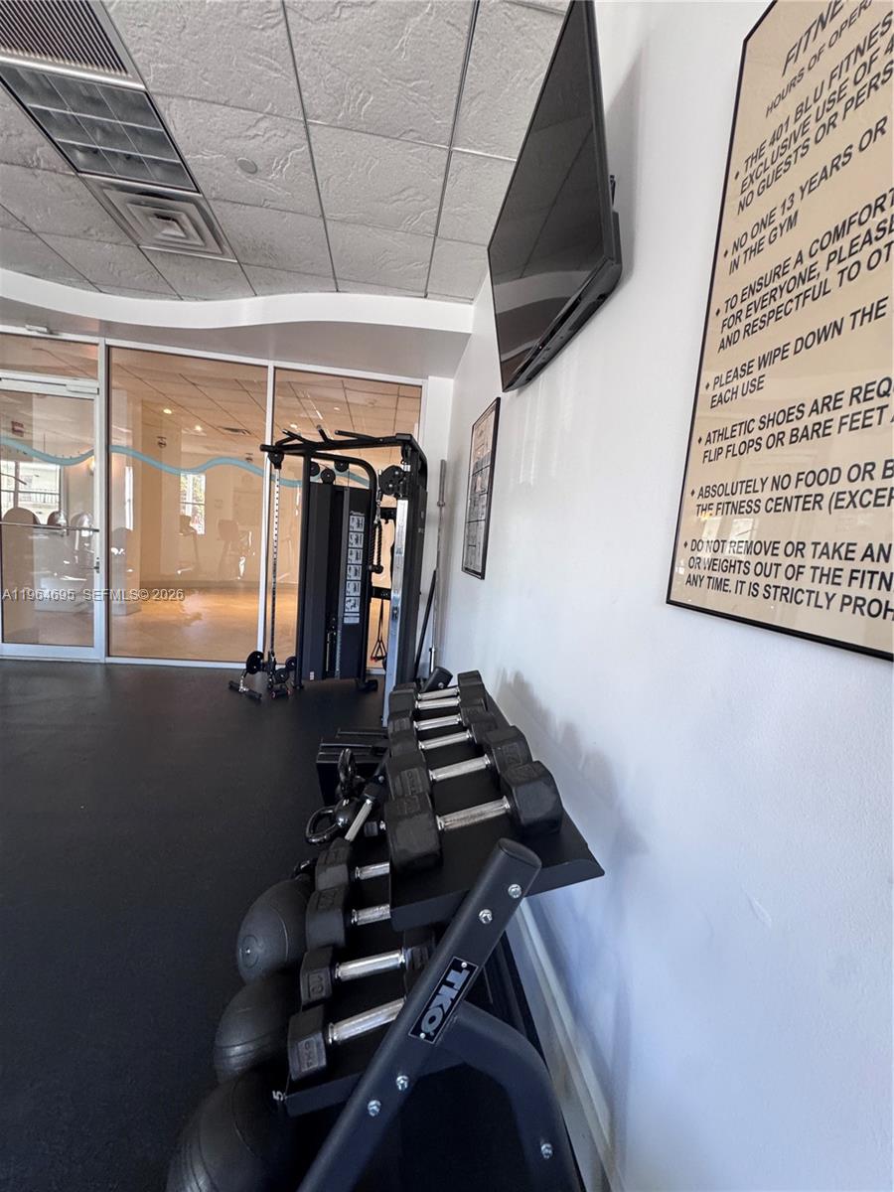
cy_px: 596
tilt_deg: -4.5
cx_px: 447
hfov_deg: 85.7
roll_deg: -4.6
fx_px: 482
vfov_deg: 102.1
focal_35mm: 14
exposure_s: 1/60
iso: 250
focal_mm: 2.22
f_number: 2.2
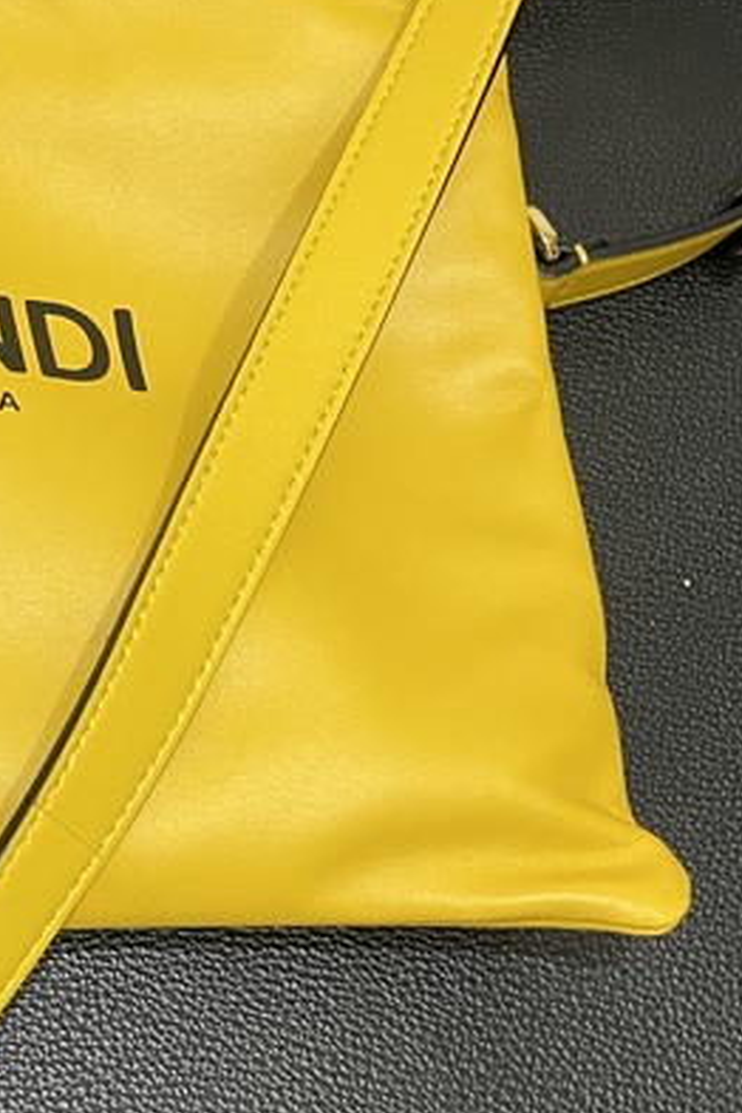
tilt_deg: -68.0
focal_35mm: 66
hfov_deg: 19.6
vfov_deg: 30.4
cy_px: 436
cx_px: -93
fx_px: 2040
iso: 400
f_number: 1.6
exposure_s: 1/60
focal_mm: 5.1
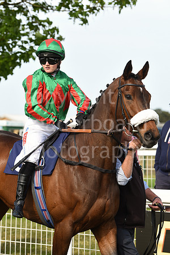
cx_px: 85
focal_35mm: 140
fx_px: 992
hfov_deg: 9.8
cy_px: 128
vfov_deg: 14.7
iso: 400
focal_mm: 140
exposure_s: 1/1000
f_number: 5.6
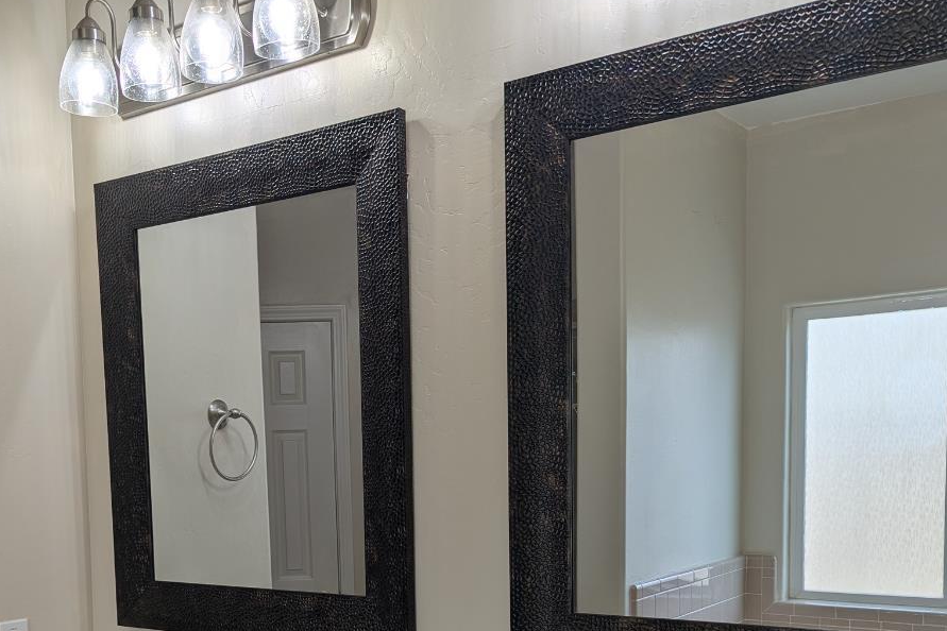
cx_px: 335
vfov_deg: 30.5
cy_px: 567
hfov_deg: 45.9
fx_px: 1105
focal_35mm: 42
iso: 25
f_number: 1.85
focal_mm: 6.81
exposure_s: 1/120
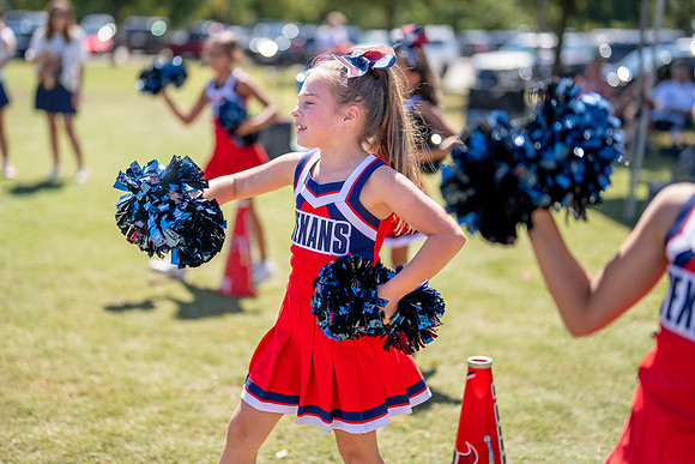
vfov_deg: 21.3
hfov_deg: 31.5
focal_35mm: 64
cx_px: 310
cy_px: 185
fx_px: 1229
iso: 160
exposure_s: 1/8000
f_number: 1.2
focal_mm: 50
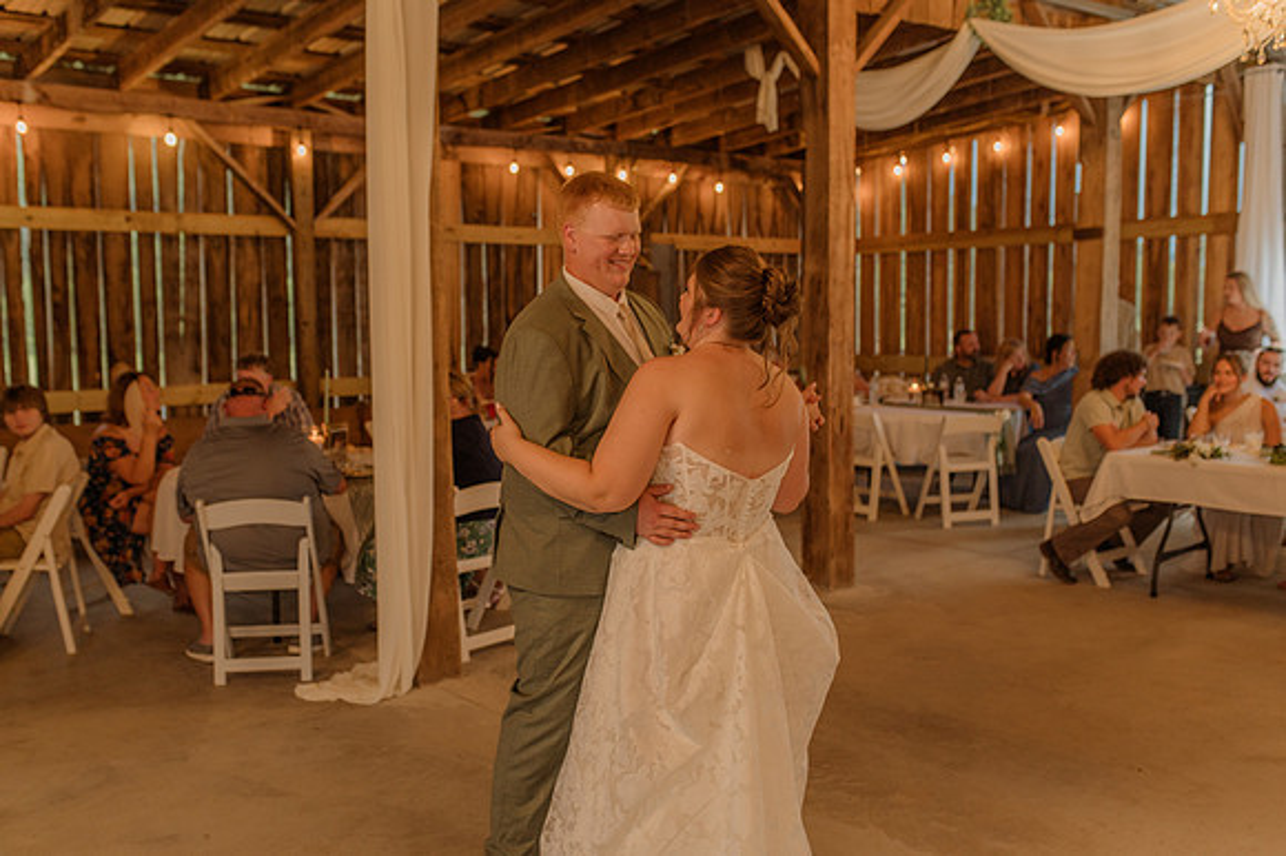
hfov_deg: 54.5
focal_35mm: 35
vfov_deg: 37.8
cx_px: 643
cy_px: 428
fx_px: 1250
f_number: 2.5
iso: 640
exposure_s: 1/200
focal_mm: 35
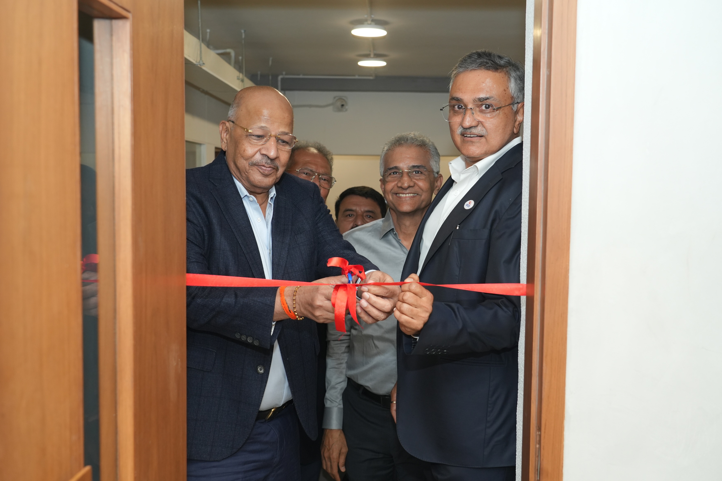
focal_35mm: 39
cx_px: 361
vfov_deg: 34.2
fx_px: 782
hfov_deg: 49.6
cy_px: 240
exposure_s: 1/160
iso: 1250
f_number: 5
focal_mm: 39
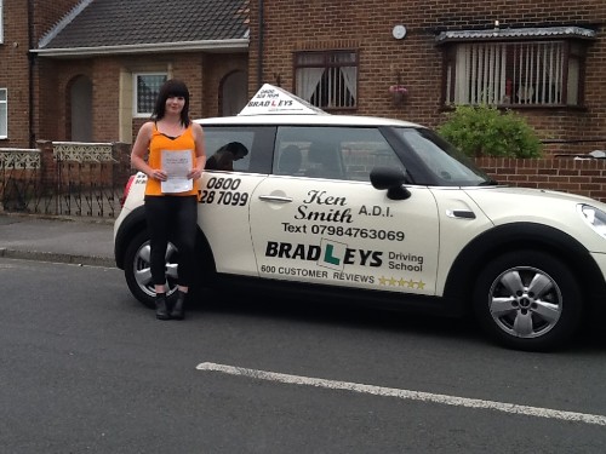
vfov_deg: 32.9
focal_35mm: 44
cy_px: 227
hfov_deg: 42.9
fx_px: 770
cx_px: 303
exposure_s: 1/399
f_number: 2.4
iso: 40
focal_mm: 2.03
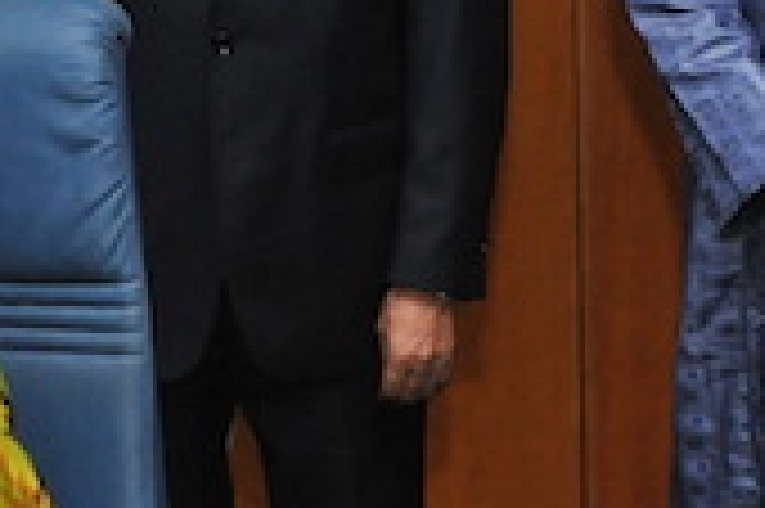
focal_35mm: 169
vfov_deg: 8.1
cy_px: 135
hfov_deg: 12.2
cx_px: 342
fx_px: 3588
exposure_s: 1/160
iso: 3200
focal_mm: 36
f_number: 5.6
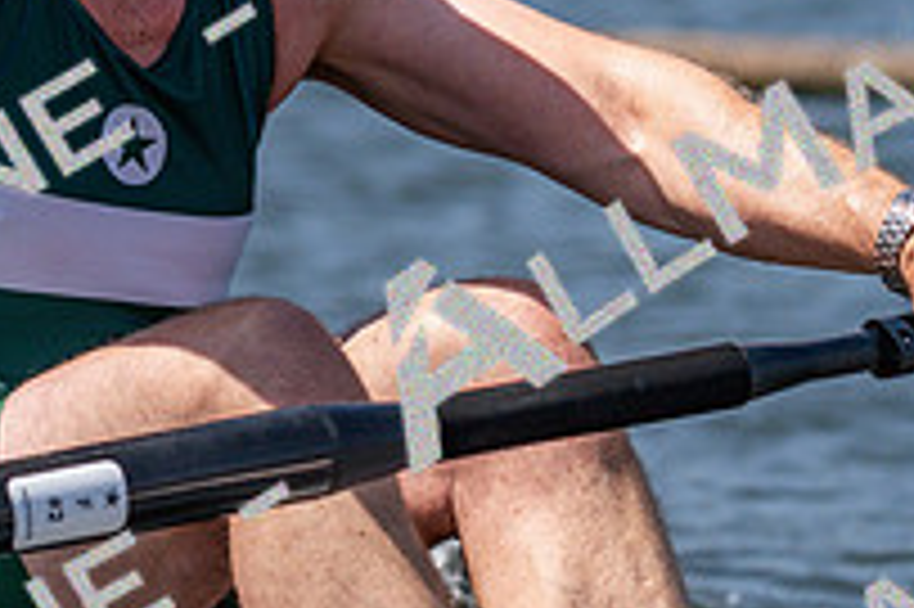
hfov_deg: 3.1
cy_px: 47
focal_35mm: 658
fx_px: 16692
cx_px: 0
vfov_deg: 2.1
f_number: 5.6
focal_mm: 230
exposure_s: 1/2000
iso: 250
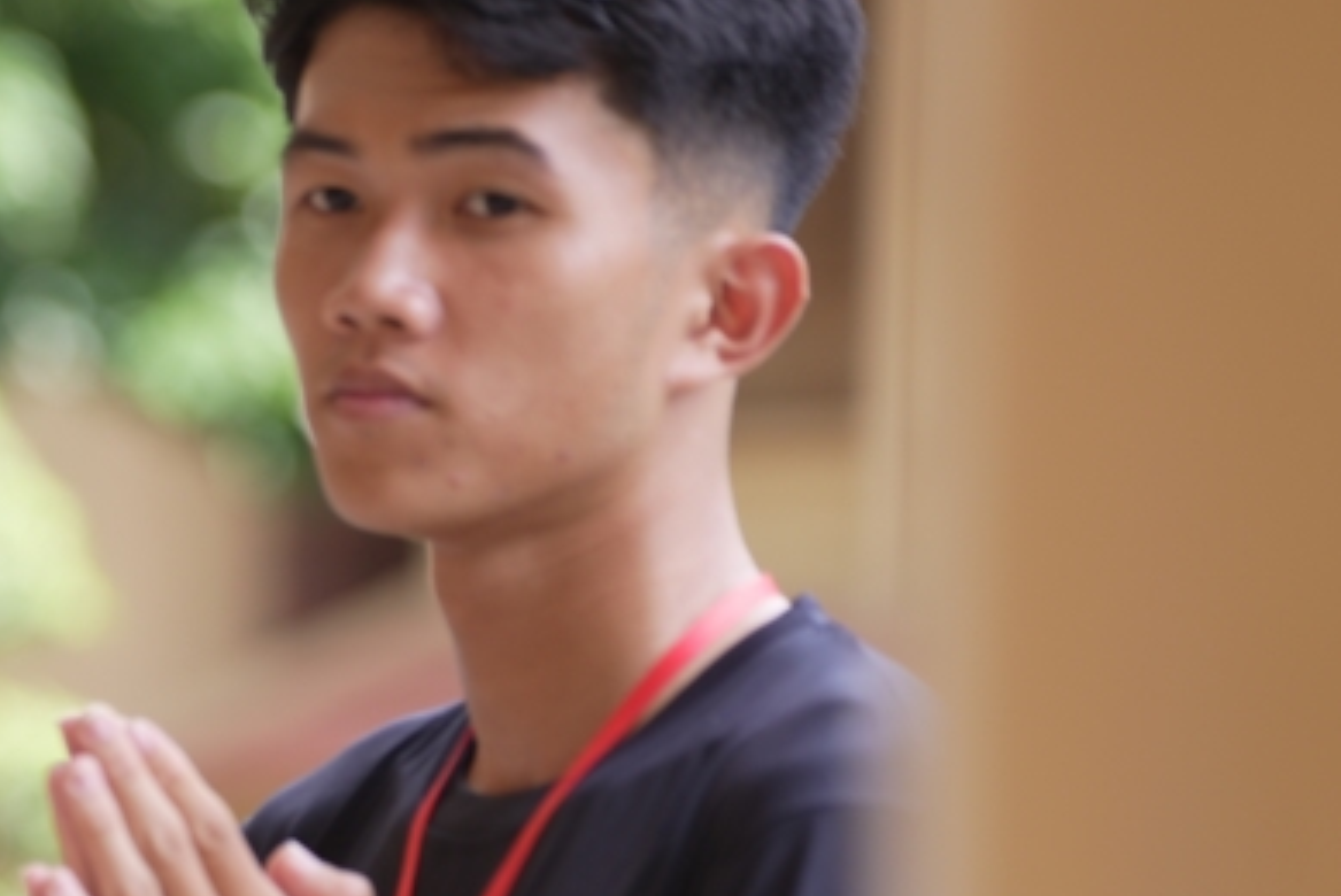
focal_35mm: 323
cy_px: 703
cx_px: -147
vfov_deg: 4.3
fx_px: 12040
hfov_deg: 6.3
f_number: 2.8
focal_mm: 129
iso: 125
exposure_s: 1/250
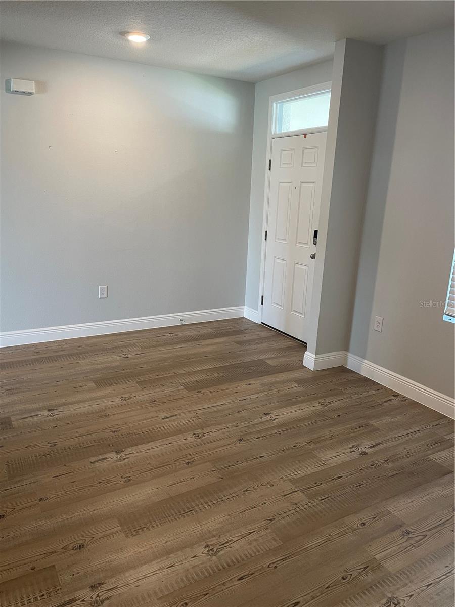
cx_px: 228
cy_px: 304
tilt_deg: -14.0
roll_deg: -0.4
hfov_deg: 53.1
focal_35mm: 26
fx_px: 456
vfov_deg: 67.3
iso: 100
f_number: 1.6
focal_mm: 4.2
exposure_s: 1/60
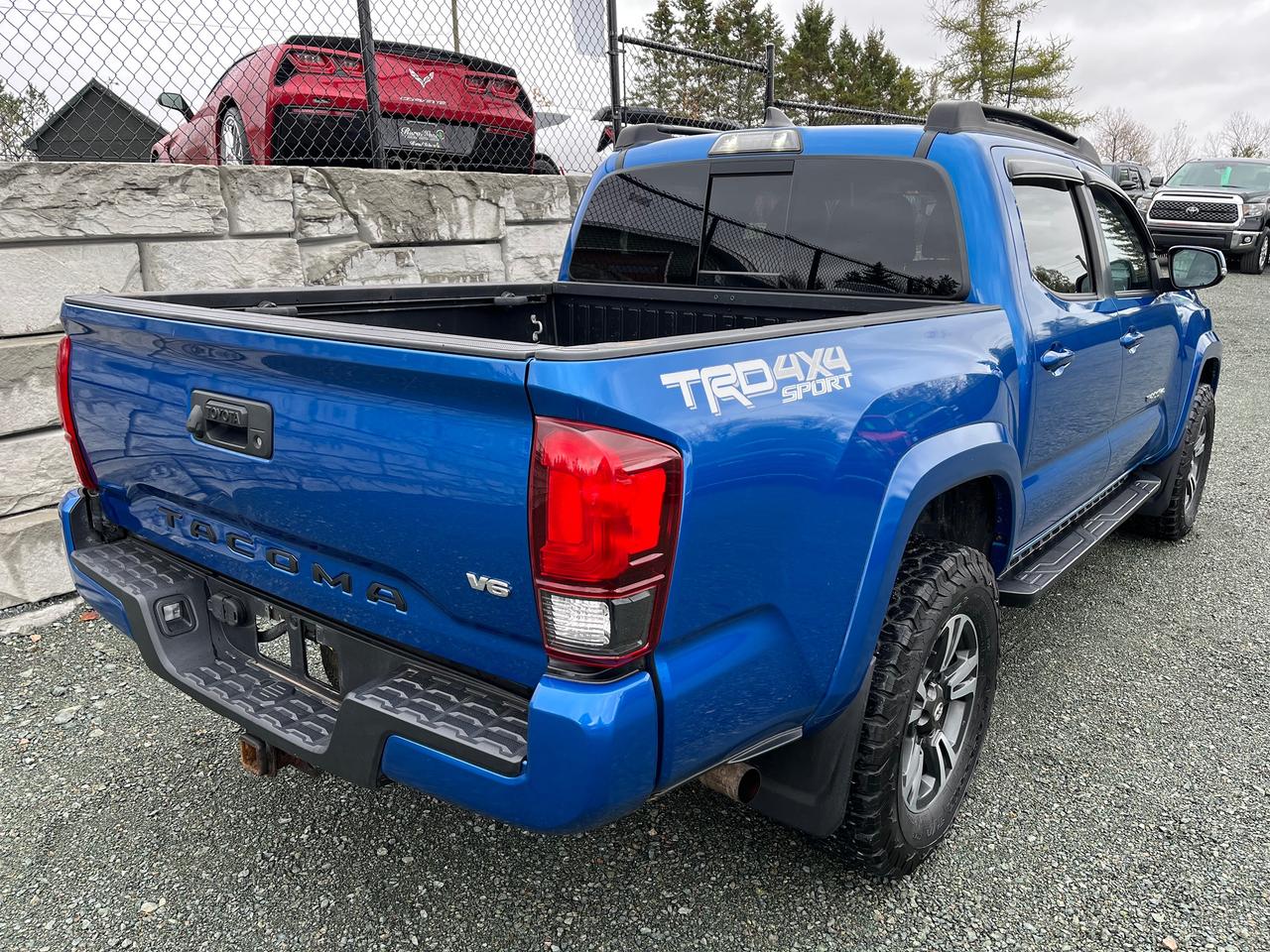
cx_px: 635
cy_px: 476
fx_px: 954
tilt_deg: -15.6
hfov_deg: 67.3
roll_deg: +2.1
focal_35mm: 26
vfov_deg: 53.1
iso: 50
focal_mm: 5.1
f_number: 1.6
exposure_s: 1/122
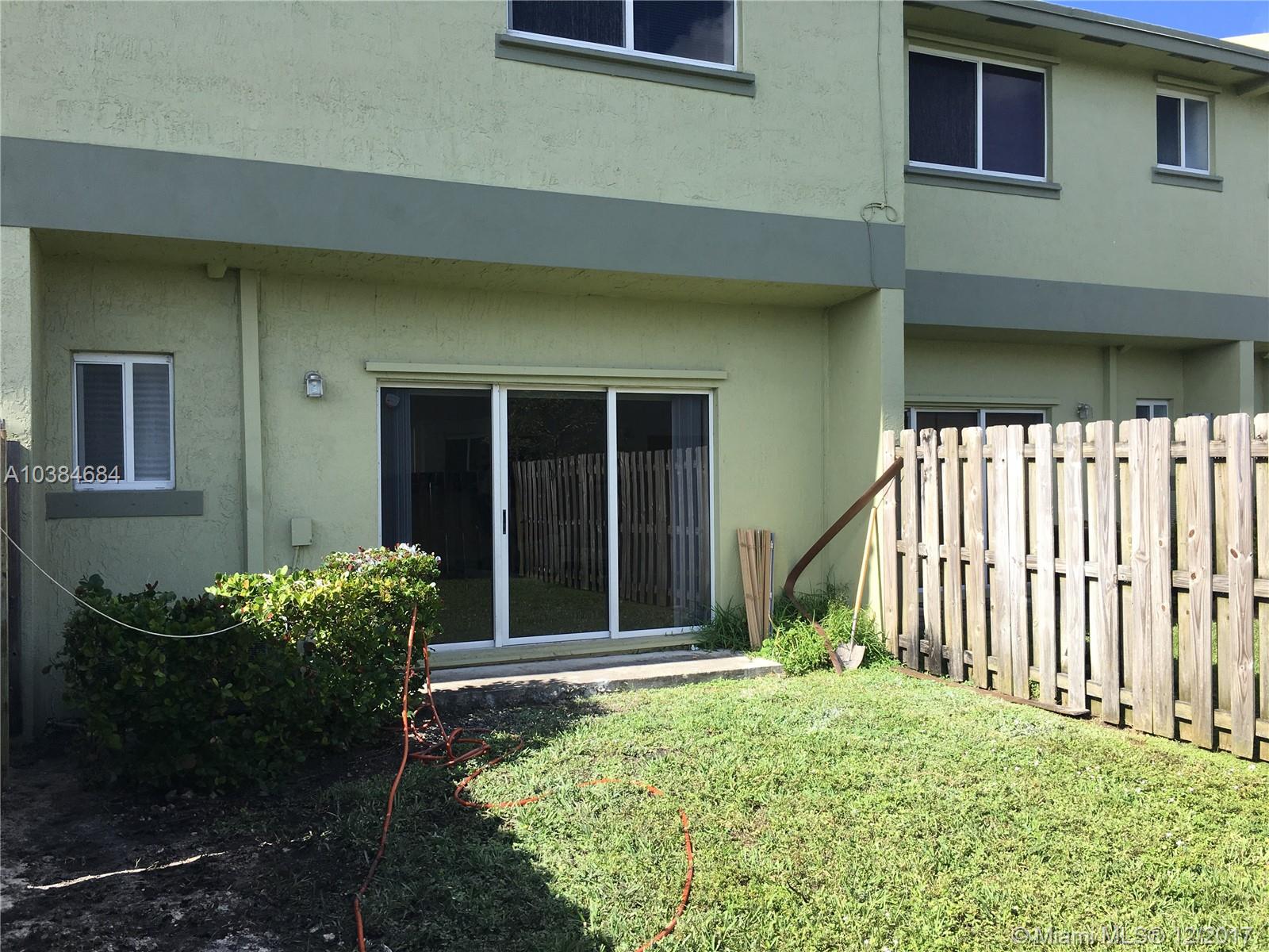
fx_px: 1063
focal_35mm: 29
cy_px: 476
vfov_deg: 48.2
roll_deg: +1.0
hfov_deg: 61.7
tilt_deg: -0.7
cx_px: 634
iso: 25
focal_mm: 4.15
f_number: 2.2
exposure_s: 1/801
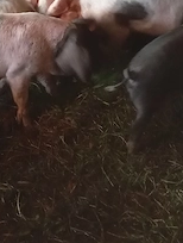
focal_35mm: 80
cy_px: 11
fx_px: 562
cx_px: 39
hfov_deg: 18.4
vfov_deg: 23.5
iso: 3450
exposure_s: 1/16.7
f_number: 1.8
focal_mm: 4.27
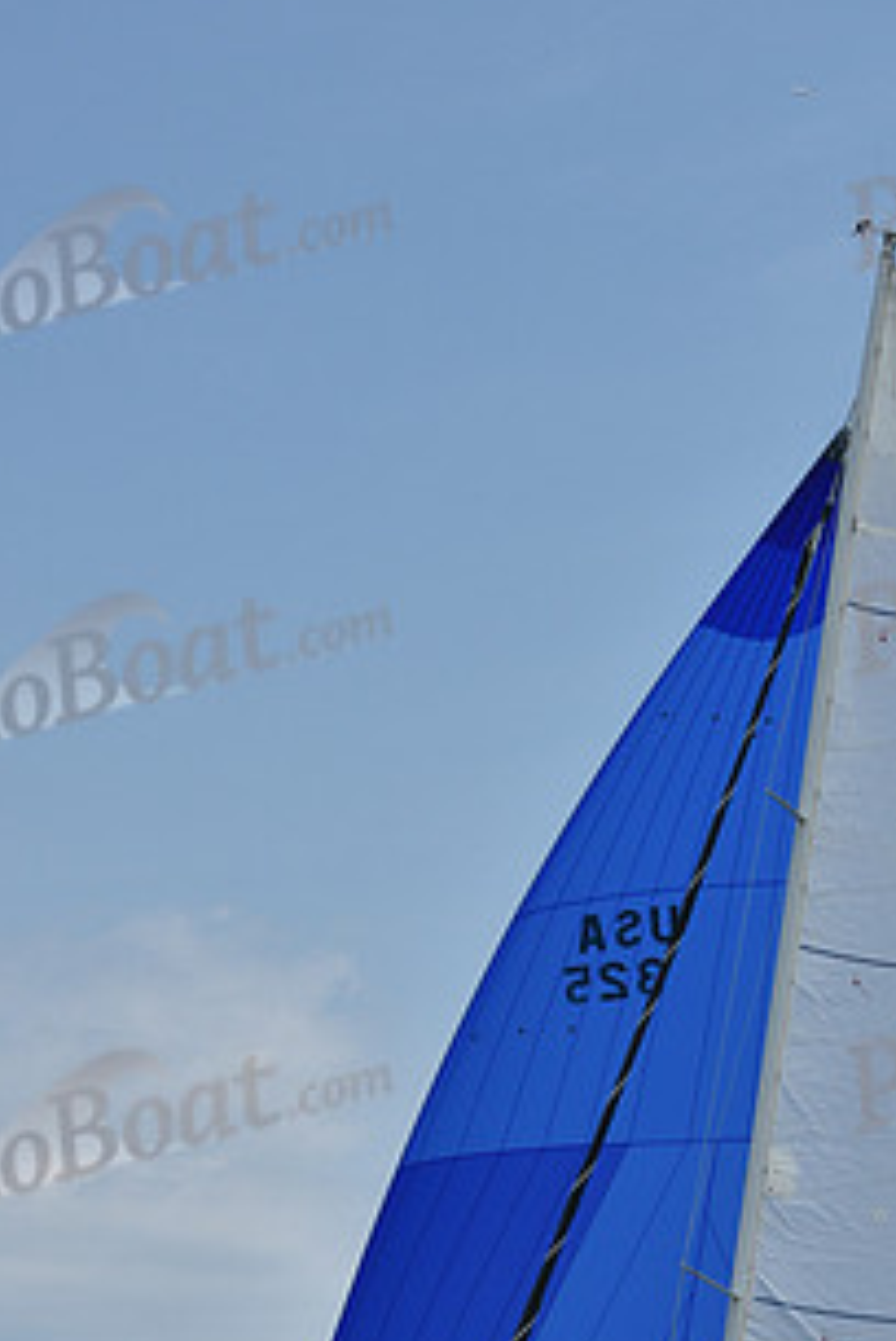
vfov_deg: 15.4
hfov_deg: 10.3
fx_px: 4954
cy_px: 853
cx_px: 621
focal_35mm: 133
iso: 250
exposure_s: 1/1250
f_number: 9
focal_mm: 70
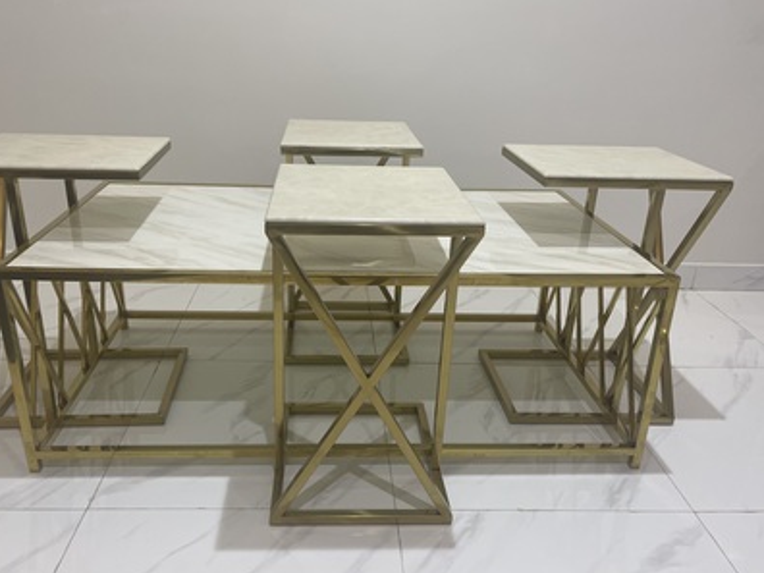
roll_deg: -1.7
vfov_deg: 46.8
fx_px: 662
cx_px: 356
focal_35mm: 30
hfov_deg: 59.9
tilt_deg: -22.8
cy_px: 290
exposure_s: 1/60
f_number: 1.6
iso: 125
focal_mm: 5.1
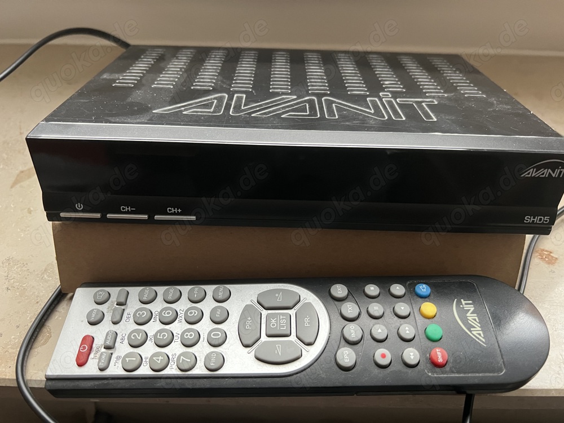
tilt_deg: -48.5
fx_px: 424
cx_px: 282
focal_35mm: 26
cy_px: 212
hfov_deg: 67.3
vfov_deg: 53.1
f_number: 1.5
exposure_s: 1/60
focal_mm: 5.7
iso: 500
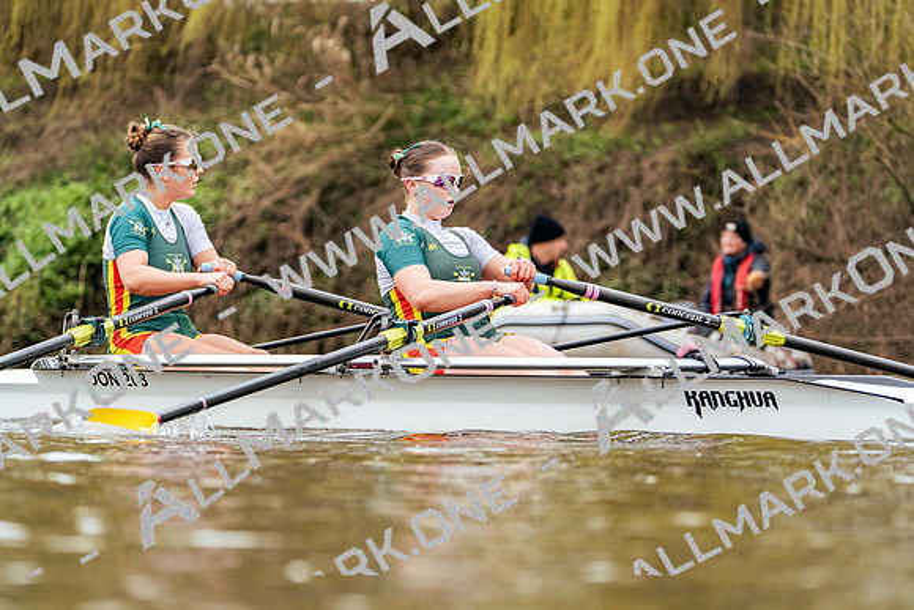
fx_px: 6983
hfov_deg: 7.5
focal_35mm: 275
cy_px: 305
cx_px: 457
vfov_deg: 5.0
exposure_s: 1/2000
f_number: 6.3
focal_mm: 275
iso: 2500
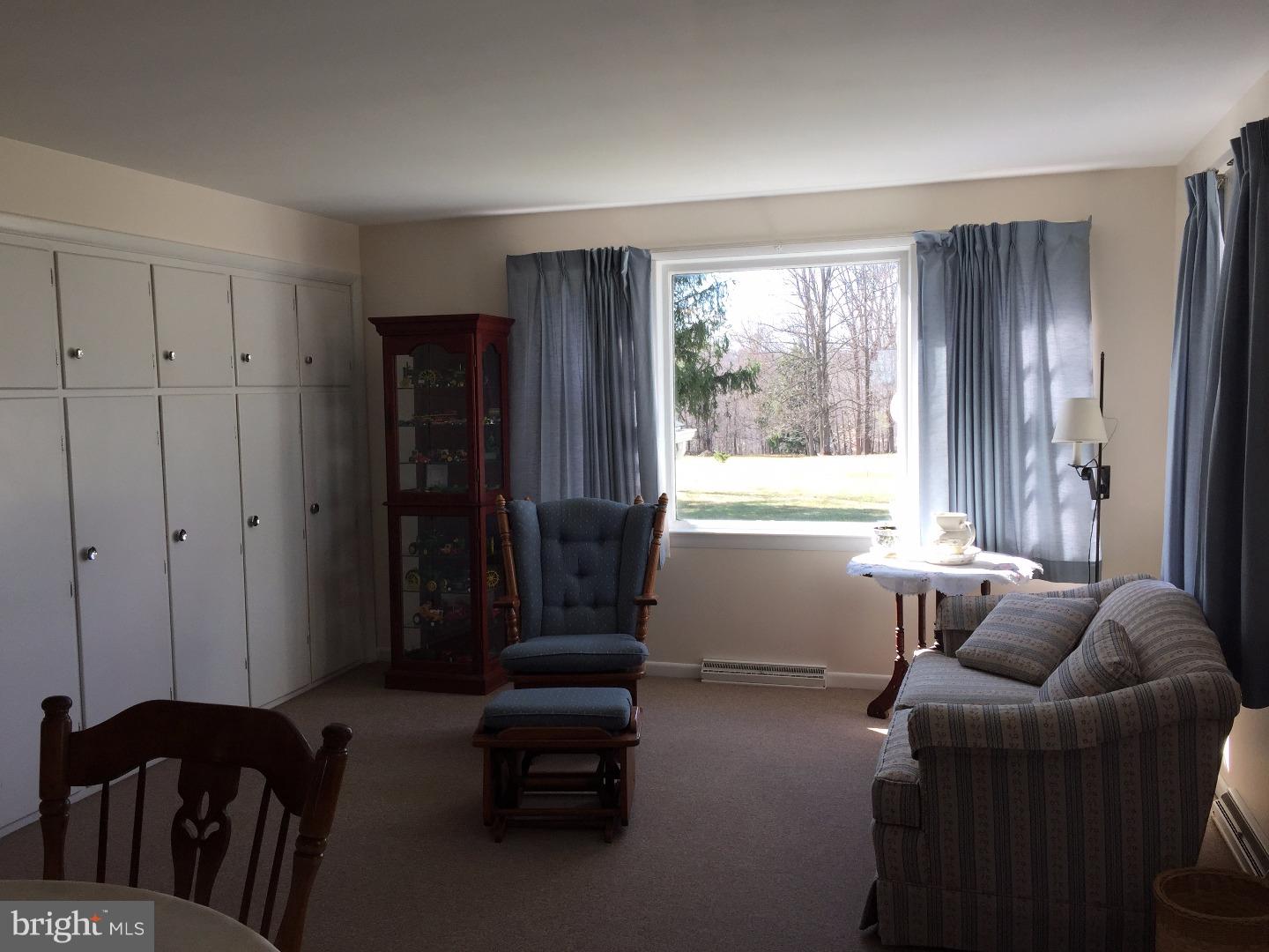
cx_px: 634
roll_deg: -0.4
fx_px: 1063
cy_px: 476
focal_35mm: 29
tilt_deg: -4.3
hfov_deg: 61.7
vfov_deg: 48.2
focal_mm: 4.15
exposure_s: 1/162
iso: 32
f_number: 2.2
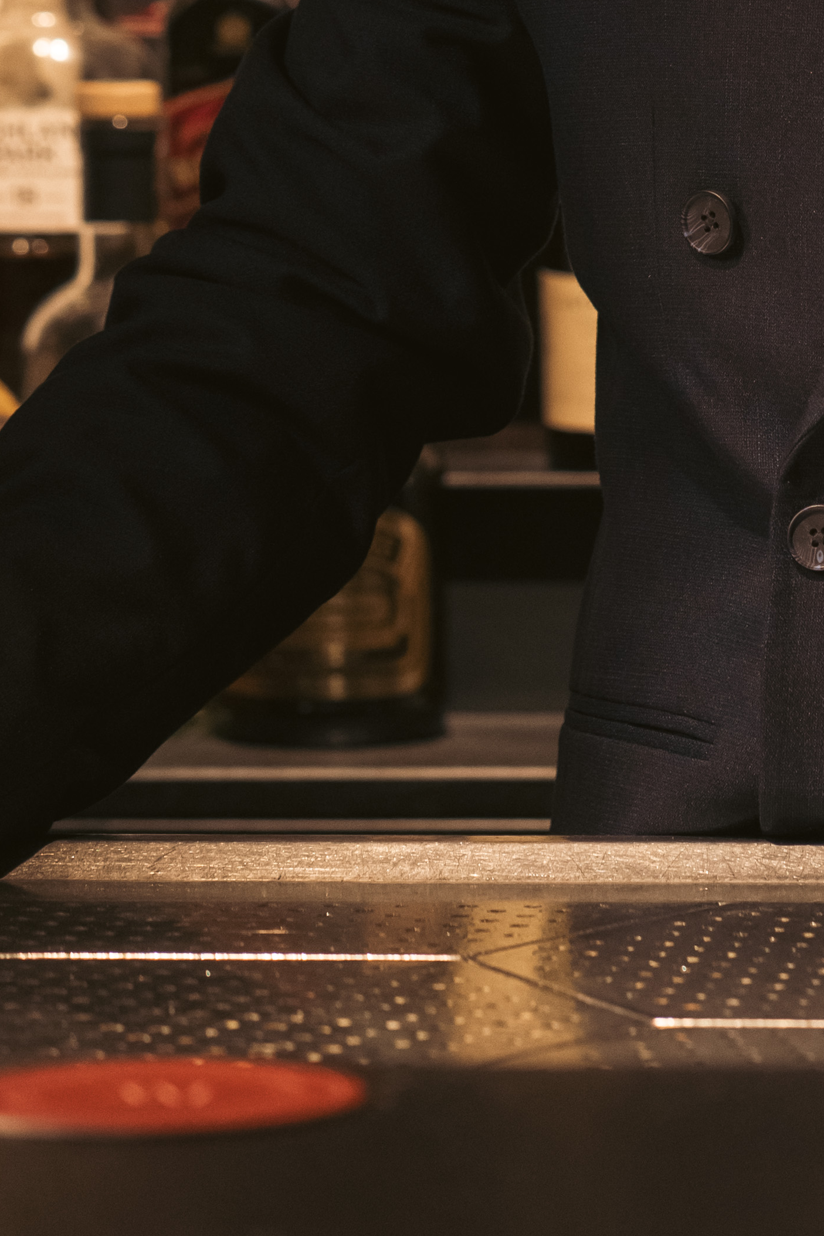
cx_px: 1104
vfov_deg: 8.4
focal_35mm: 242
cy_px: -394
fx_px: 8307
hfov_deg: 5.6
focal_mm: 85
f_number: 4.5
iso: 1000
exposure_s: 1/125
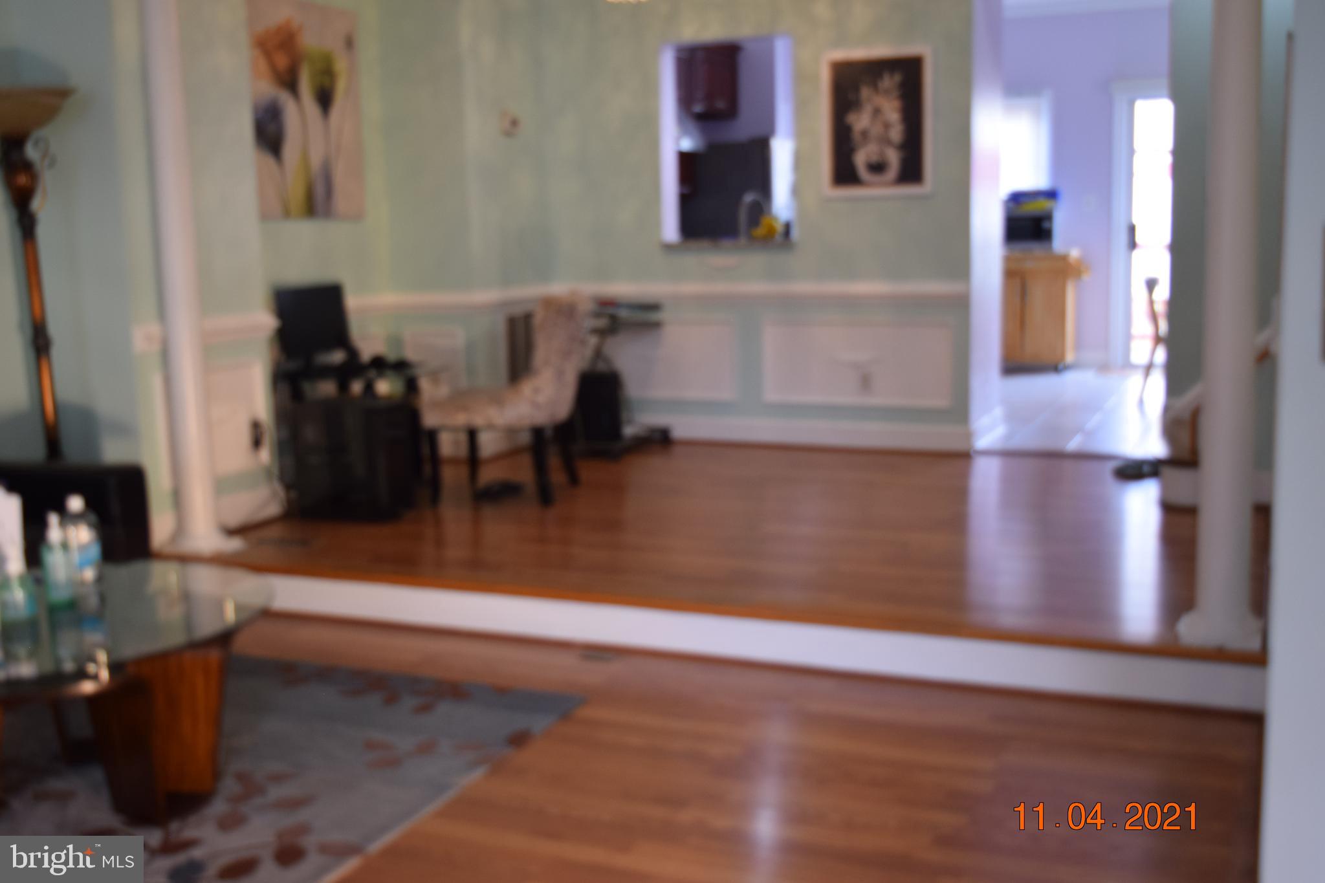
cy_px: 442
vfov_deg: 35.5
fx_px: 1380
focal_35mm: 38
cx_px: 662
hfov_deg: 51.3
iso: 500
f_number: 4
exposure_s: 1/60
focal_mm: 25
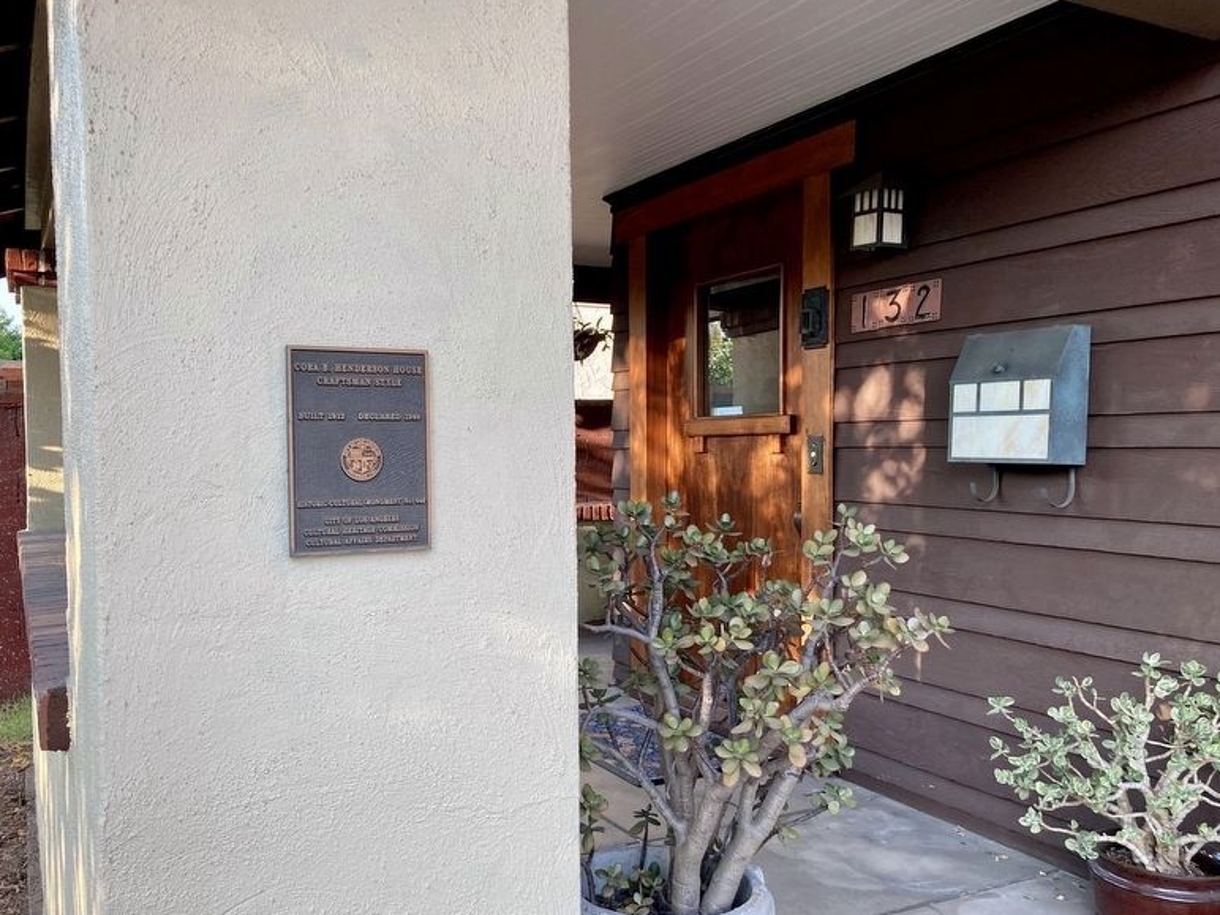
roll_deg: +1.3
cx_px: 591
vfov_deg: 48.2
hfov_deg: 61.6
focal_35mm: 29
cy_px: 466
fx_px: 1022
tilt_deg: -2.5
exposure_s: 1/121
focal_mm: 3.99
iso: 32
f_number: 1.8
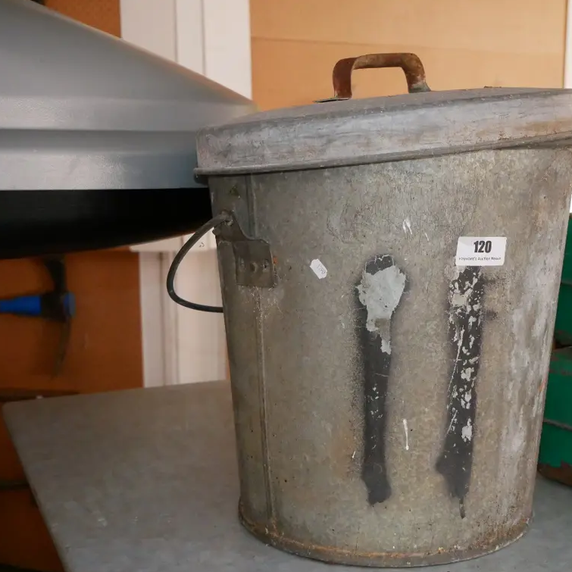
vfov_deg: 28.6
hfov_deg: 28.4
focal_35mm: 60
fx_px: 1122
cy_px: 289
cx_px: 383
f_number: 4.5
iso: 3200
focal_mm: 25
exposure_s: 1/125
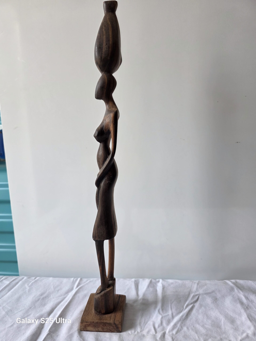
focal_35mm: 23
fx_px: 227
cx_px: 128
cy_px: 170
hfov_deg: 58.9
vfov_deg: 73.9
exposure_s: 1/180
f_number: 1.7
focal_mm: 6.3
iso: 100
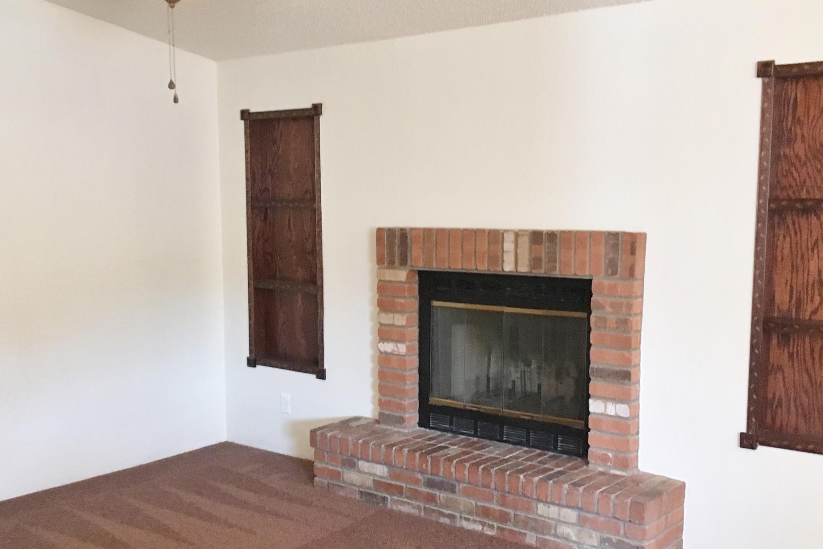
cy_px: 318
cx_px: 337
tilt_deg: -7.1
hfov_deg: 46.2
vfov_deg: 31.8
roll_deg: -1.0
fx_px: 960
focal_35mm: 42
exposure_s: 1/30
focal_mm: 4.15
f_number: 2.2
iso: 200
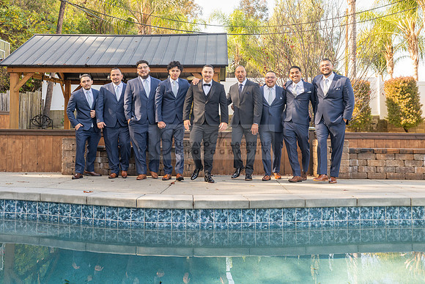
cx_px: 179
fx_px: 494
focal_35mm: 42
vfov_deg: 31.8
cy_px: 92
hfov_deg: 46.4
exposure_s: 1/160
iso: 320
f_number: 6.3
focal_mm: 27
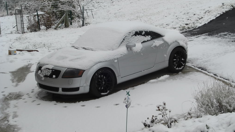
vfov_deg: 16.1
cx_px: 118
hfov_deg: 28.2
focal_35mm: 75
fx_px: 467
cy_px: 66
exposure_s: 1/160
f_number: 5.6
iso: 80
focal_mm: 14.2
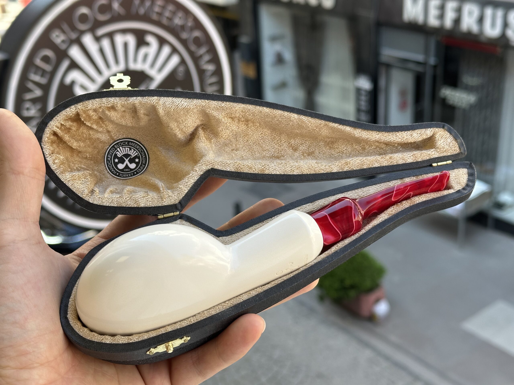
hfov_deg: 39.7
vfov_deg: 30.3
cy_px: 192
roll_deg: +3.8
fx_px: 713
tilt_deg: -24.9
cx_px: 257
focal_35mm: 48
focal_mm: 6.86
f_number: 1.78
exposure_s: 1/417
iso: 64
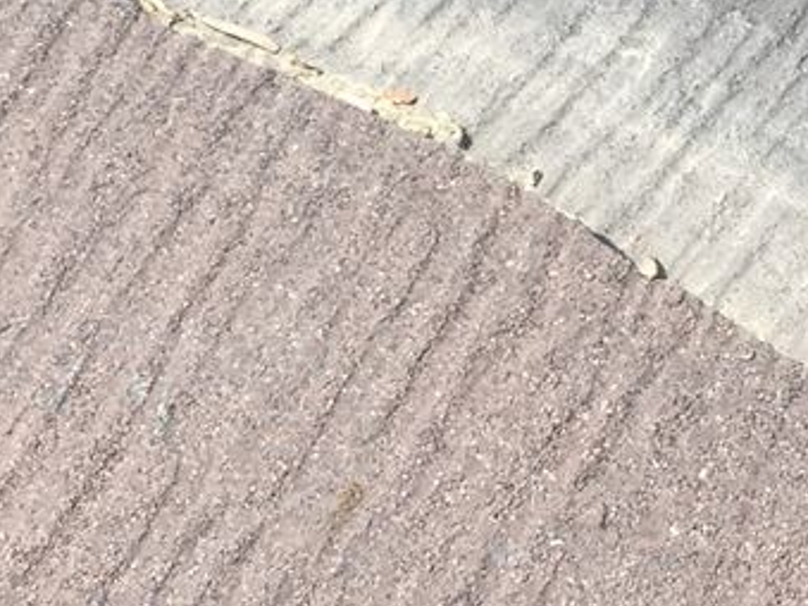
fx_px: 3197
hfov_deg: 14.4
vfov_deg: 10.8
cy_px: 52
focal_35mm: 137
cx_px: 450
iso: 32
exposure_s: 1/807
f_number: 2.2
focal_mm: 4.15
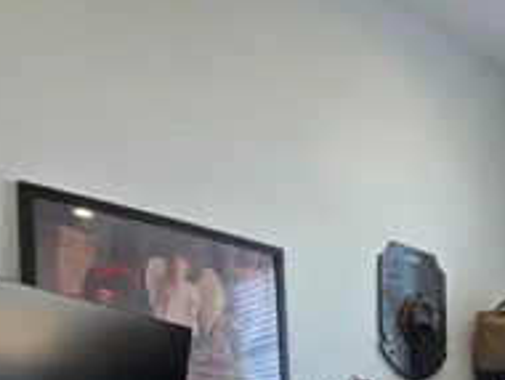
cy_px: 460
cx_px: 567
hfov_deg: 32.5
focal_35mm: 51
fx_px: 745
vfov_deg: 25.6
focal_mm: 2.2
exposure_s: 1/120
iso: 100
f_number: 2.2
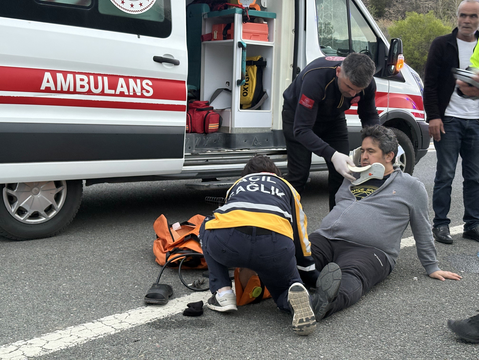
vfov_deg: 28.0
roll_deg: -0.7
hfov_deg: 36.8
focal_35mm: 52
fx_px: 720
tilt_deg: -5.2
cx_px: 240
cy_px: 180
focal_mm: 5.96
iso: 200
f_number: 1.6
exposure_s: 1/37
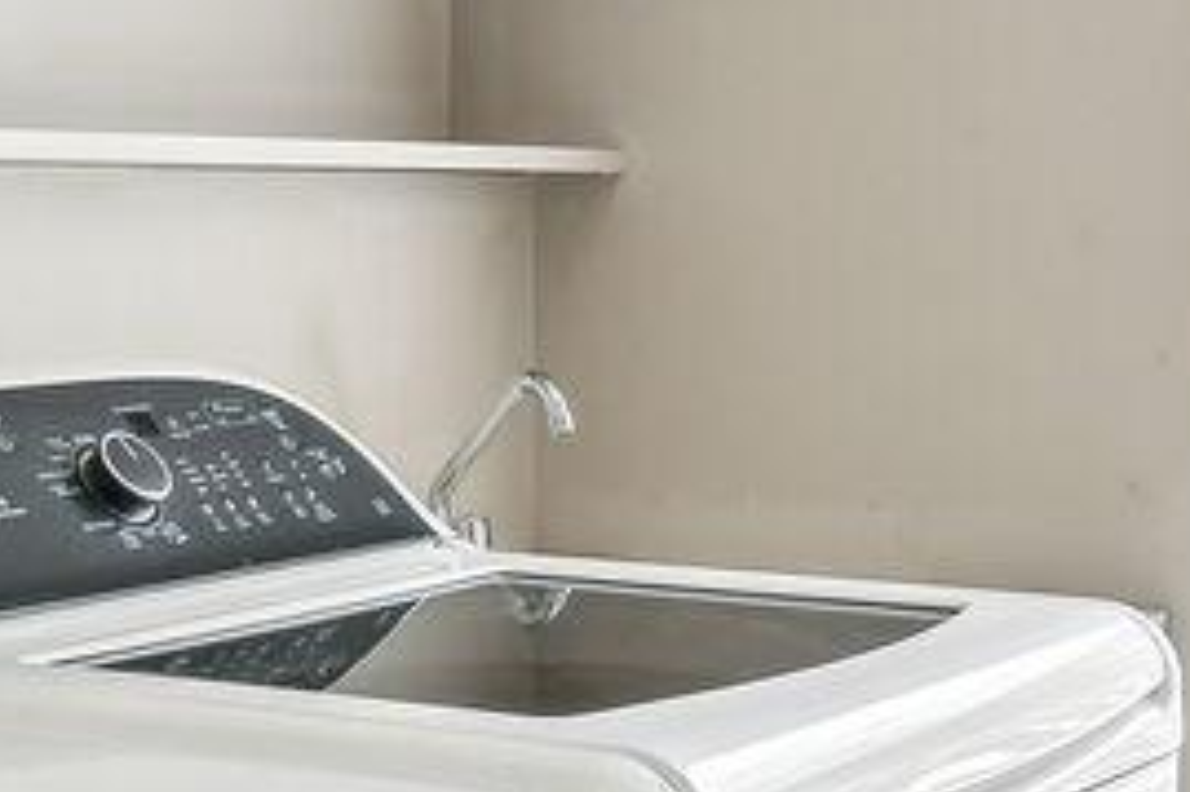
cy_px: 235
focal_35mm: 93
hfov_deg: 21.7
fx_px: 3079
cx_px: 336
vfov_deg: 14.6
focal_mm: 14.5
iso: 200
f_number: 8
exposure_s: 1/30
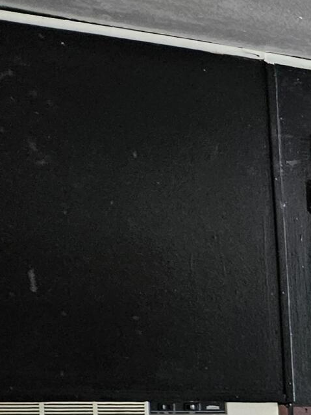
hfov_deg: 9.9
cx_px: 969
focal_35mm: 108
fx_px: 1294
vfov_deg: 17.2
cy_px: 527
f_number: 1.8
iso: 320
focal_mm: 5.4
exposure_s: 1/120
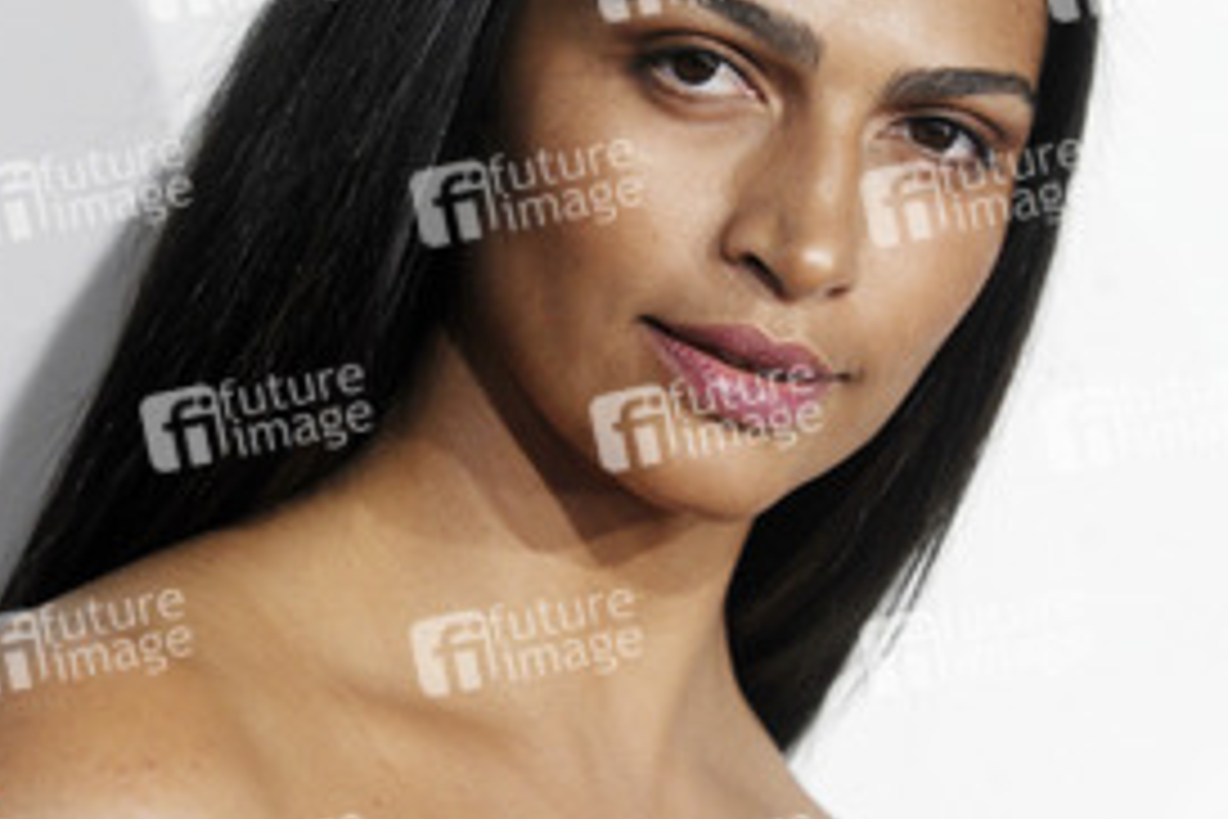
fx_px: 7299
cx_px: 585
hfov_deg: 9.6
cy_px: 306
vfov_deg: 6.4
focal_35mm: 214
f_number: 5.6
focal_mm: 130
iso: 1600
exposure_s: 1/320
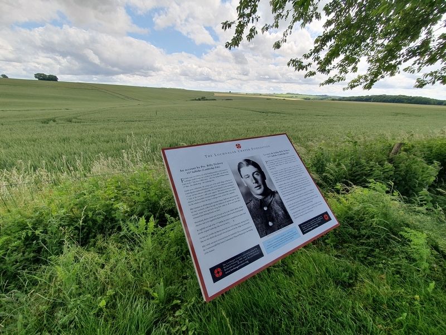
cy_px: 168
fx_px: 167
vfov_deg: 89.9
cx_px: 223
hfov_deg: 106.2
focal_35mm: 13
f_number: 2.2
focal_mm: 1.8
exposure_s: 1/273
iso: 50
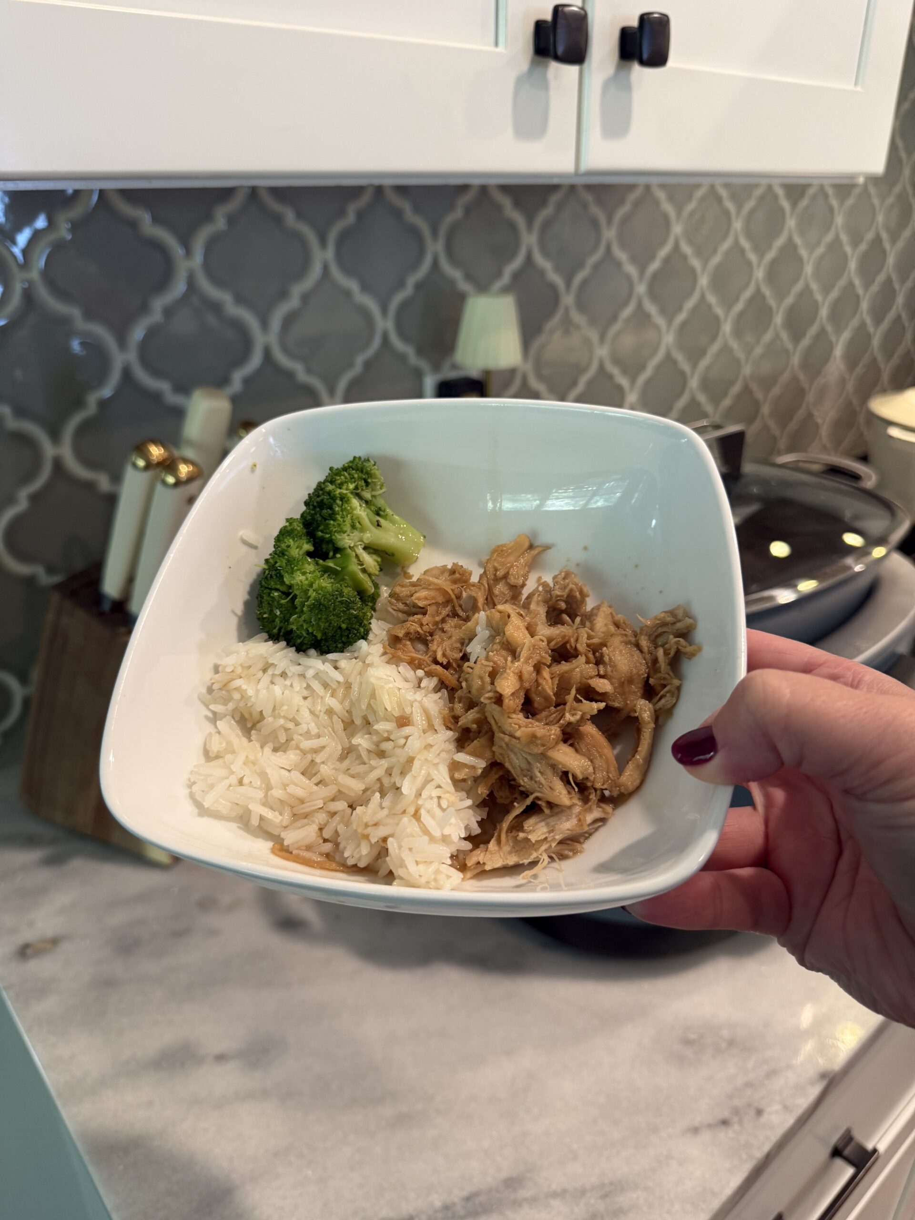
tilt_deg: -26.2
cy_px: 610
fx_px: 846
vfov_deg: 71.6
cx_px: 458
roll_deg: -0.1
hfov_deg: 56.8
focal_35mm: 24
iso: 250
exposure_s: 1/60
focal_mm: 6.76
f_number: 1.78
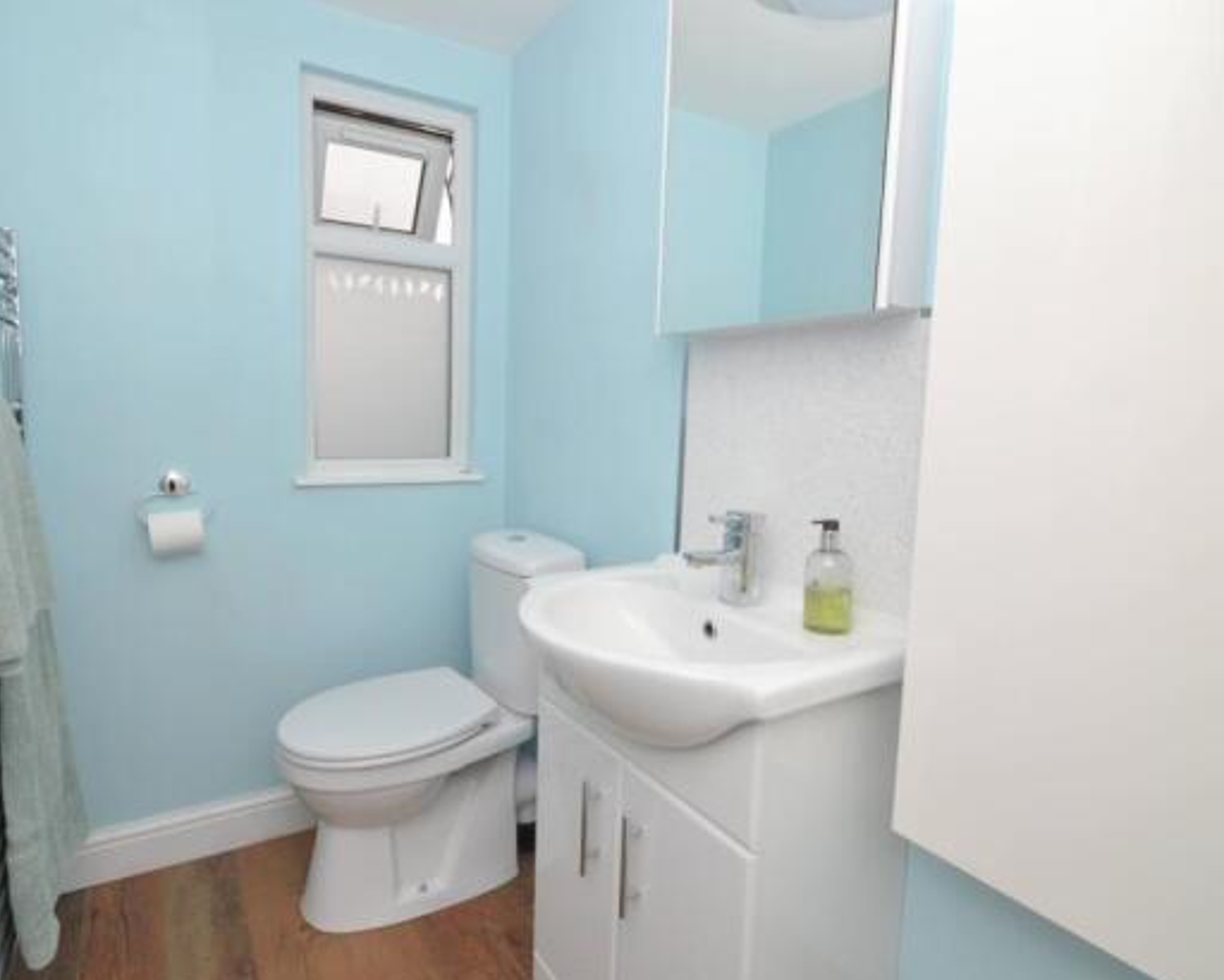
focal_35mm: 18
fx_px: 652
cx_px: 553
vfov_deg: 73.8
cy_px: 482
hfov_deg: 86.1
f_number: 13
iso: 200
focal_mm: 10
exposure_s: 1/60
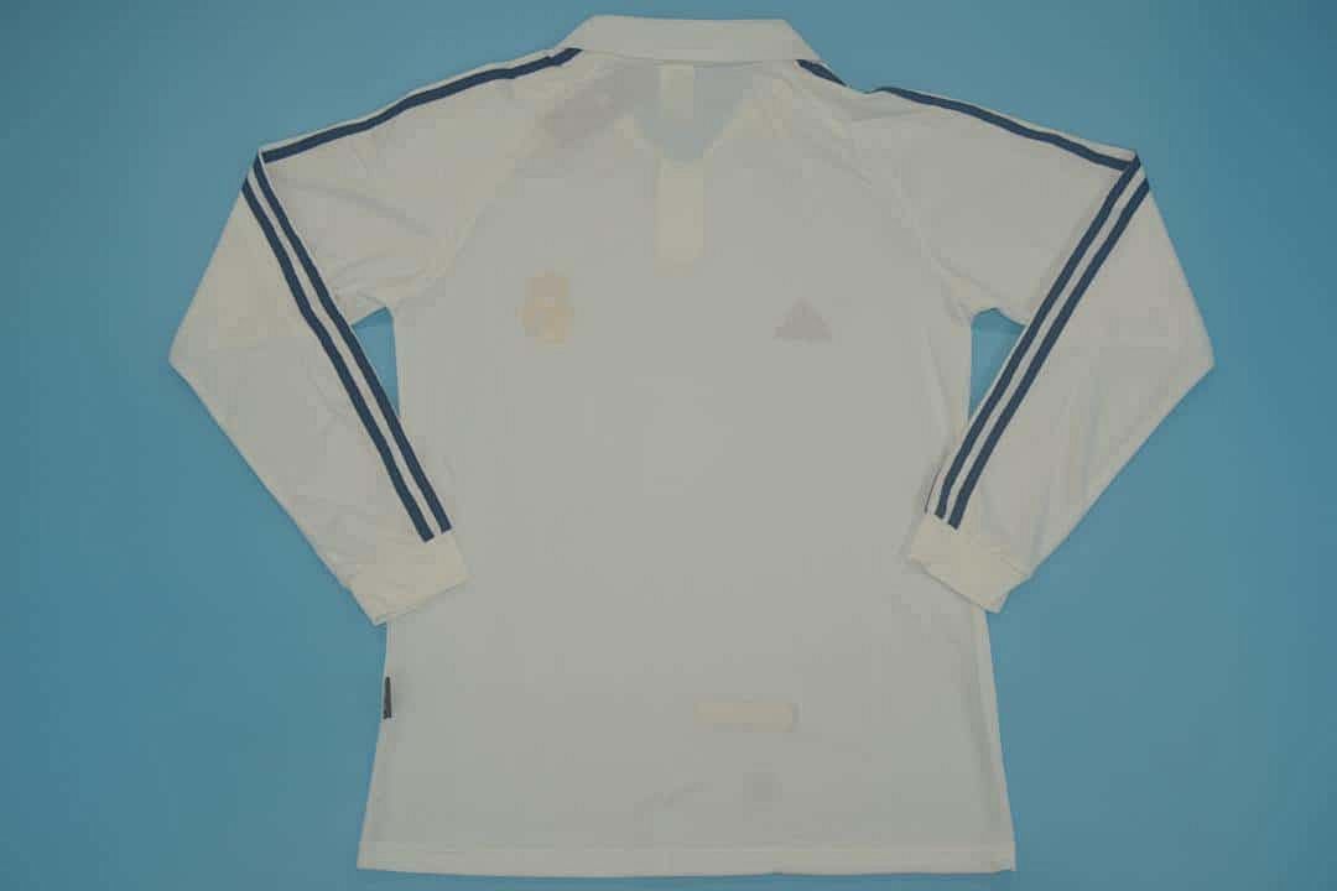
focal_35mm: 33
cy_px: 446
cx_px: 668
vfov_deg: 40.0
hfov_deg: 57.2
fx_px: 1225
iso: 200
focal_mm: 22
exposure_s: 1/200
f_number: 5
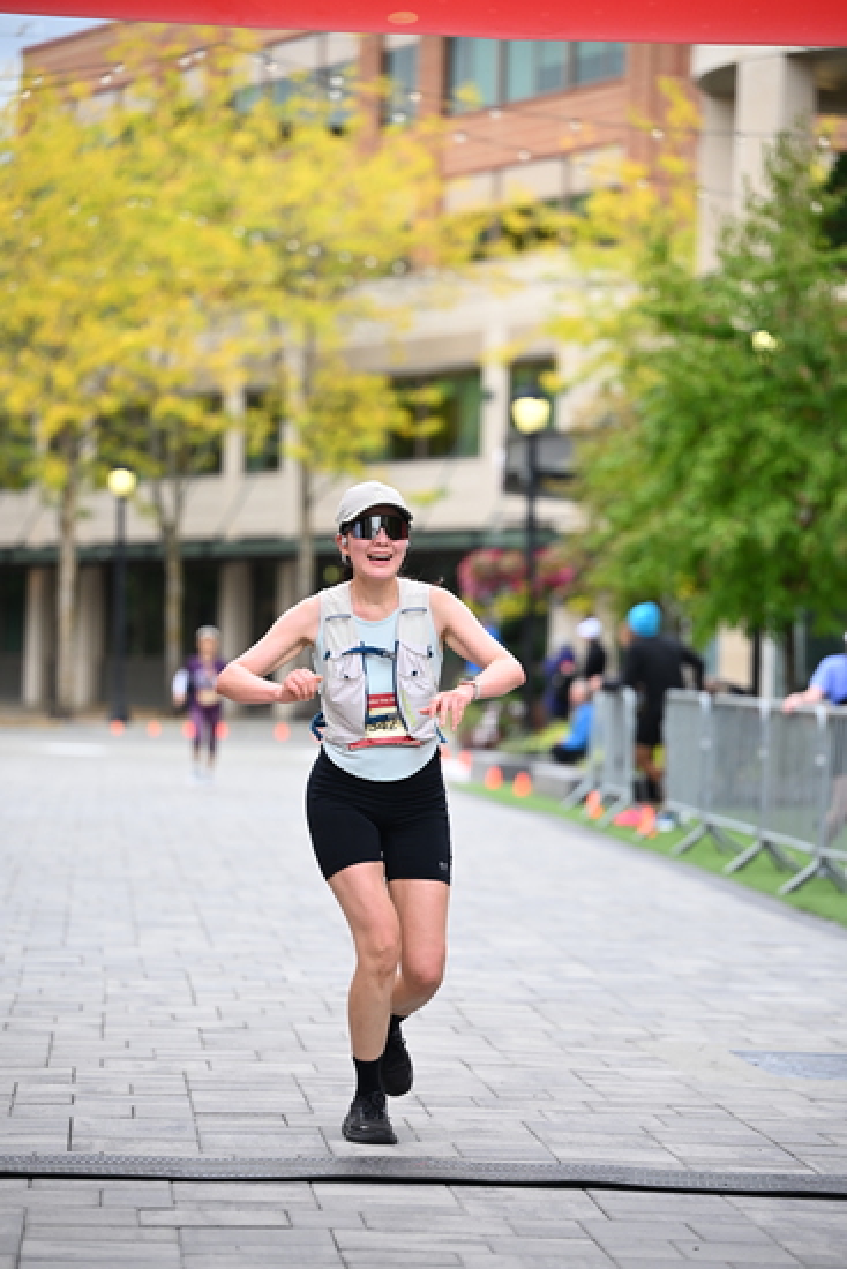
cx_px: 424
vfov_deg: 16.4
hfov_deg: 11.0
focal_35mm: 125
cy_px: 634
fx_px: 4408
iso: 640
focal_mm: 125
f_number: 2.8
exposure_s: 1/2000
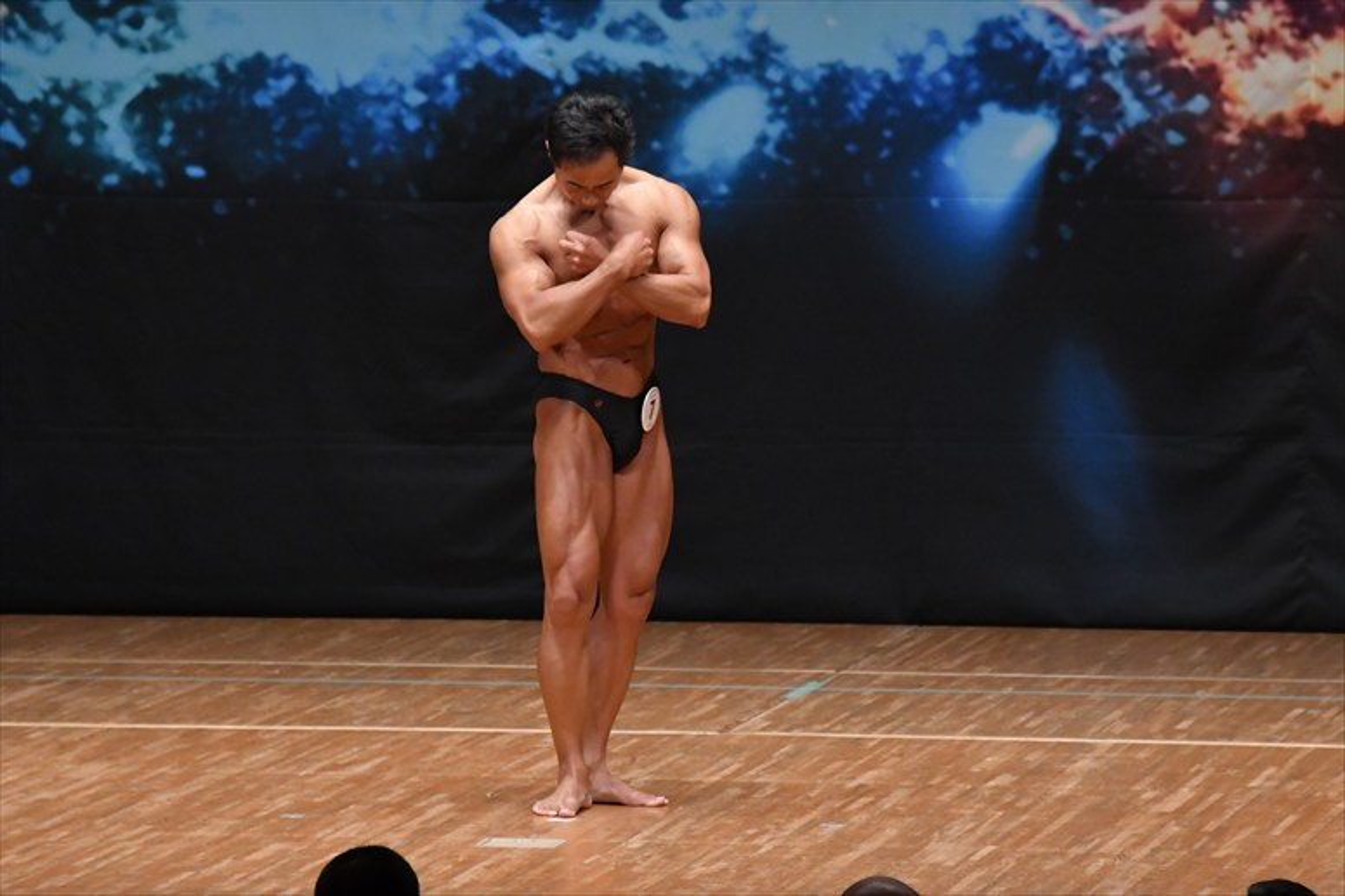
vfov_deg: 4.8
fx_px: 10643
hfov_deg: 7.2
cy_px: 448
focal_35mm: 285
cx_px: 672
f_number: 5.6
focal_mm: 190
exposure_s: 1/400
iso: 5000
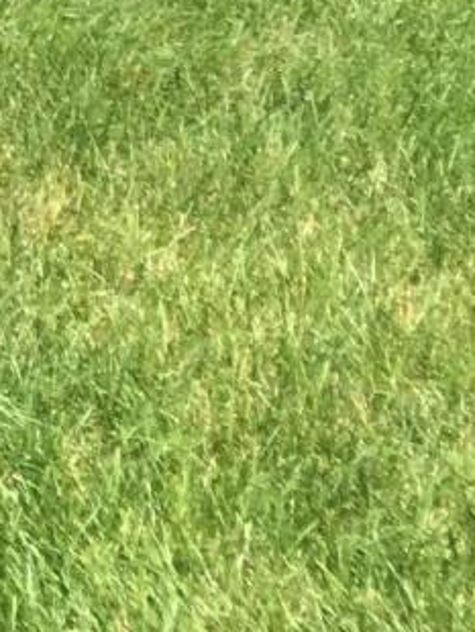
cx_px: -697
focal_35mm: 187
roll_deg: -1.3
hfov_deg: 7.4
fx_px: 3417
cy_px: -960
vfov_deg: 9.3
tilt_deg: -2.3
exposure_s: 1/657
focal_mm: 4.15
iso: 25
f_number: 2.2
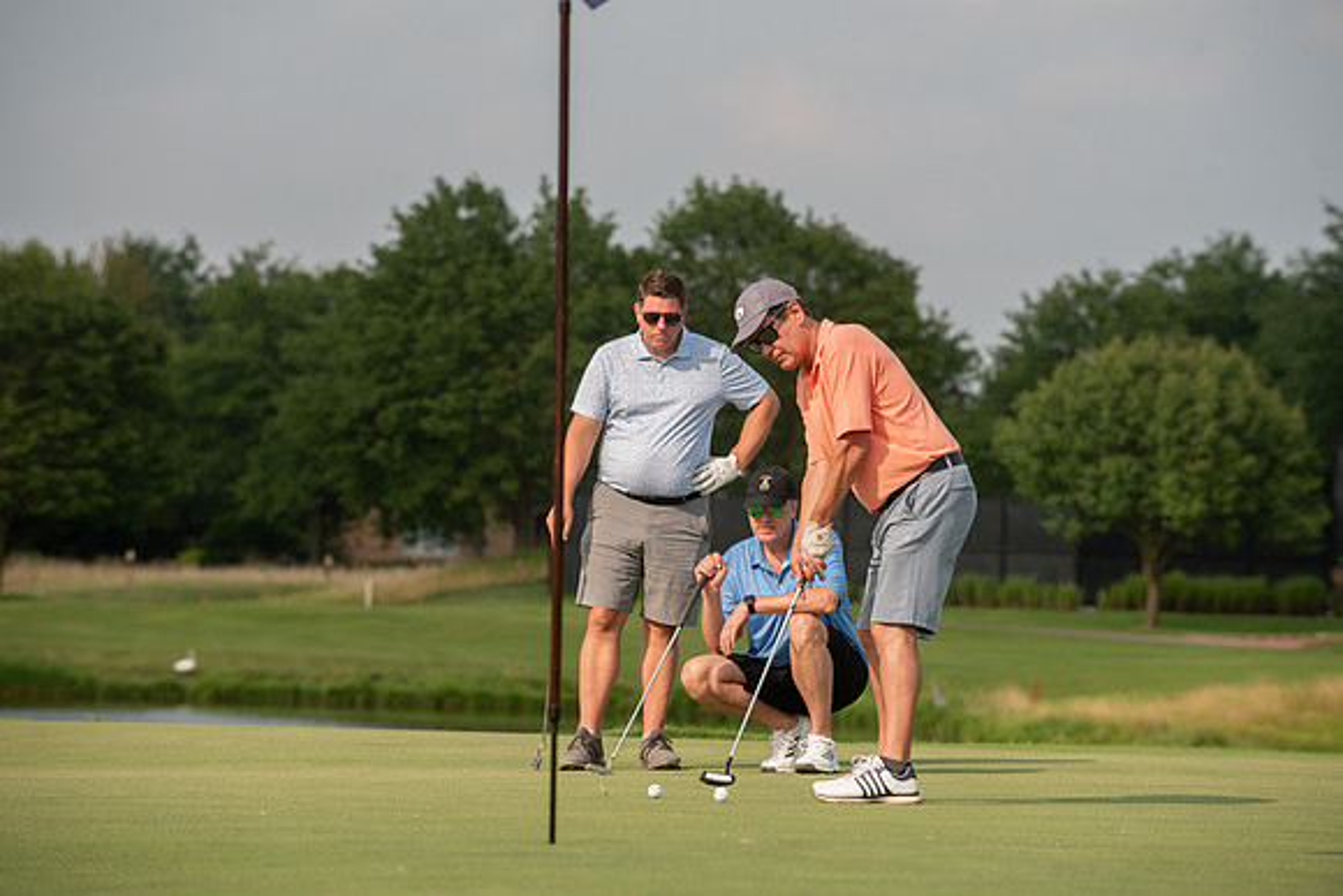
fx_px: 7463
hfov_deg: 10.3
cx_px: 672
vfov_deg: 6.9
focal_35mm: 200
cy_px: 448
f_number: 5
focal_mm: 200
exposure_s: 1/1250
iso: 250
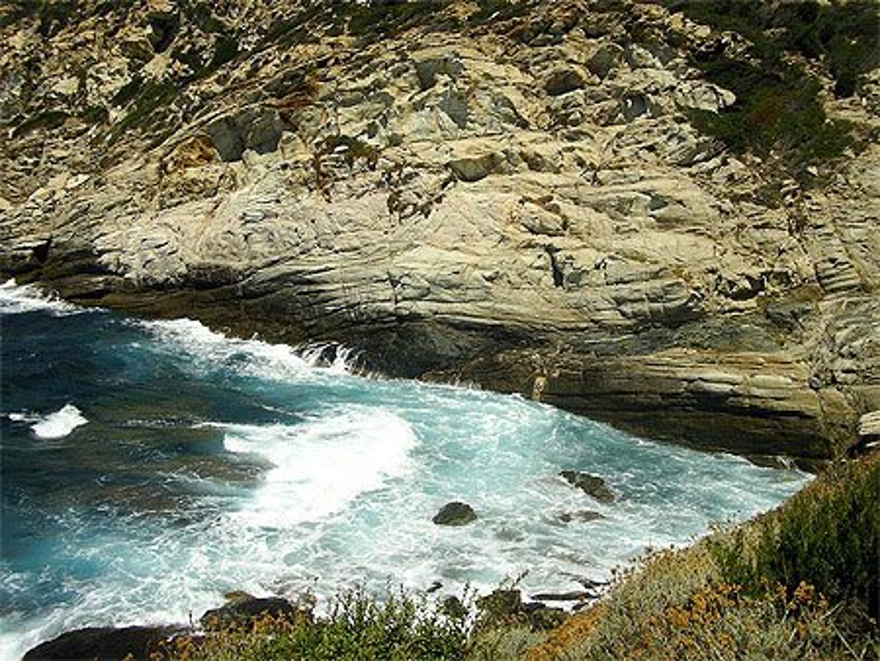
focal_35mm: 41
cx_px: 440
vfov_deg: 35.2
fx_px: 1043
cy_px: 330
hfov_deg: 45.8
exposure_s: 1/1000
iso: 50
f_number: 4.2
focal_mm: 6.3
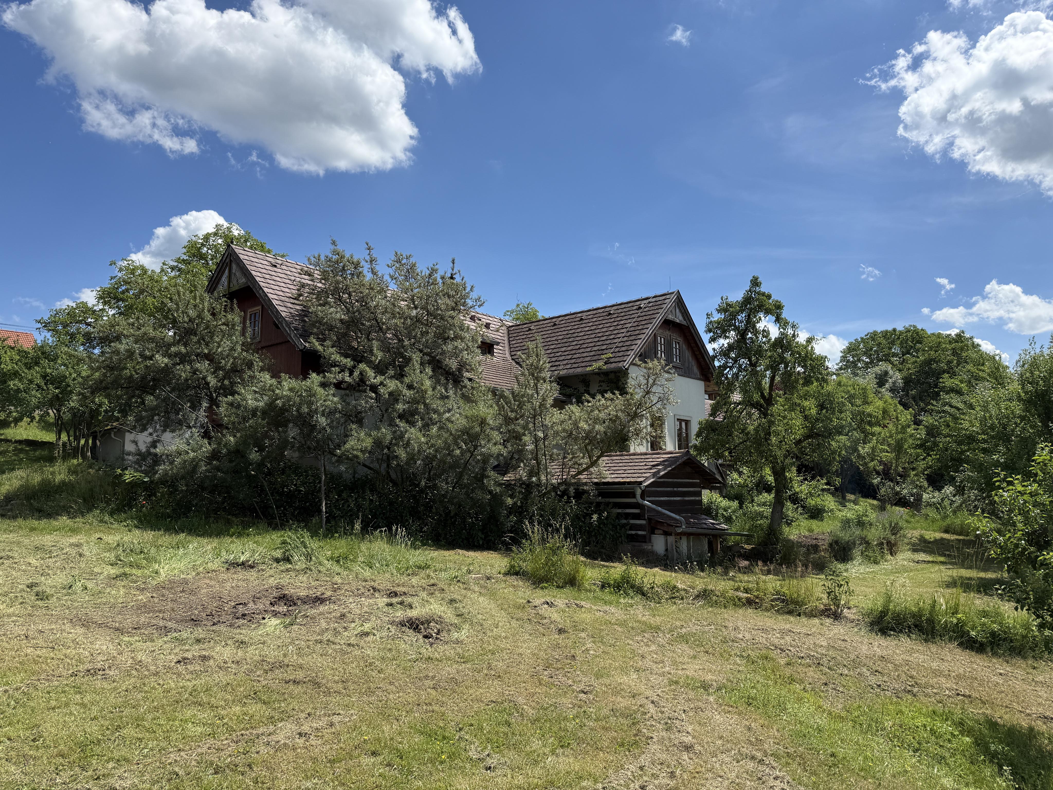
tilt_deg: +7.8
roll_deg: +0.3
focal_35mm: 24
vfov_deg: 56.8
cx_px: 526
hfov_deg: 71.6
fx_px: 730
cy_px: 395
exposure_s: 1/5714
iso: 80
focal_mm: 6.76
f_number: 1.78
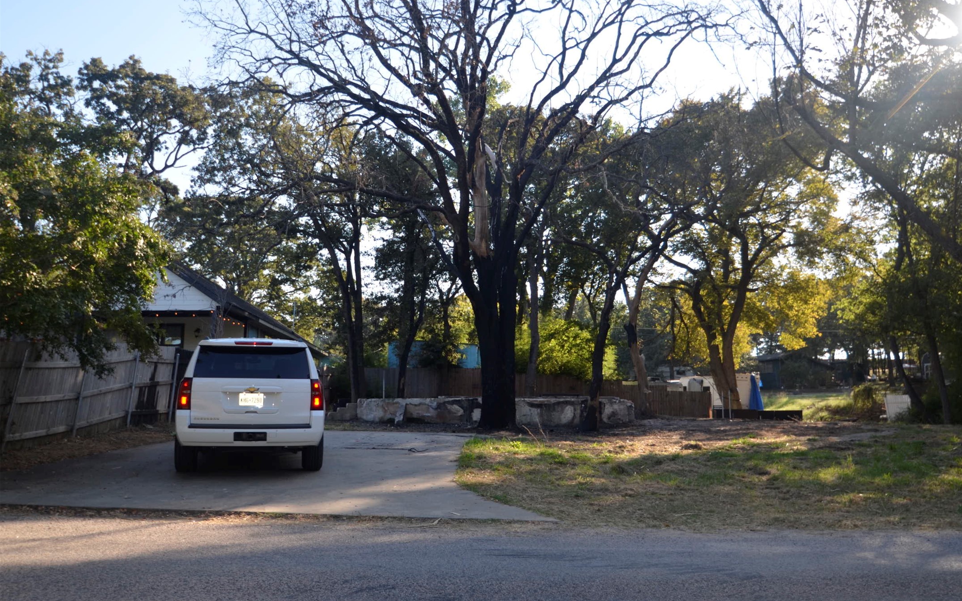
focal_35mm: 33
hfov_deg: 58.9
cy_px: 285
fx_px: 853
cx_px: 488
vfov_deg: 38.8
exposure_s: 1/250
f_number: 5
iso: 100
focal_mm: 21
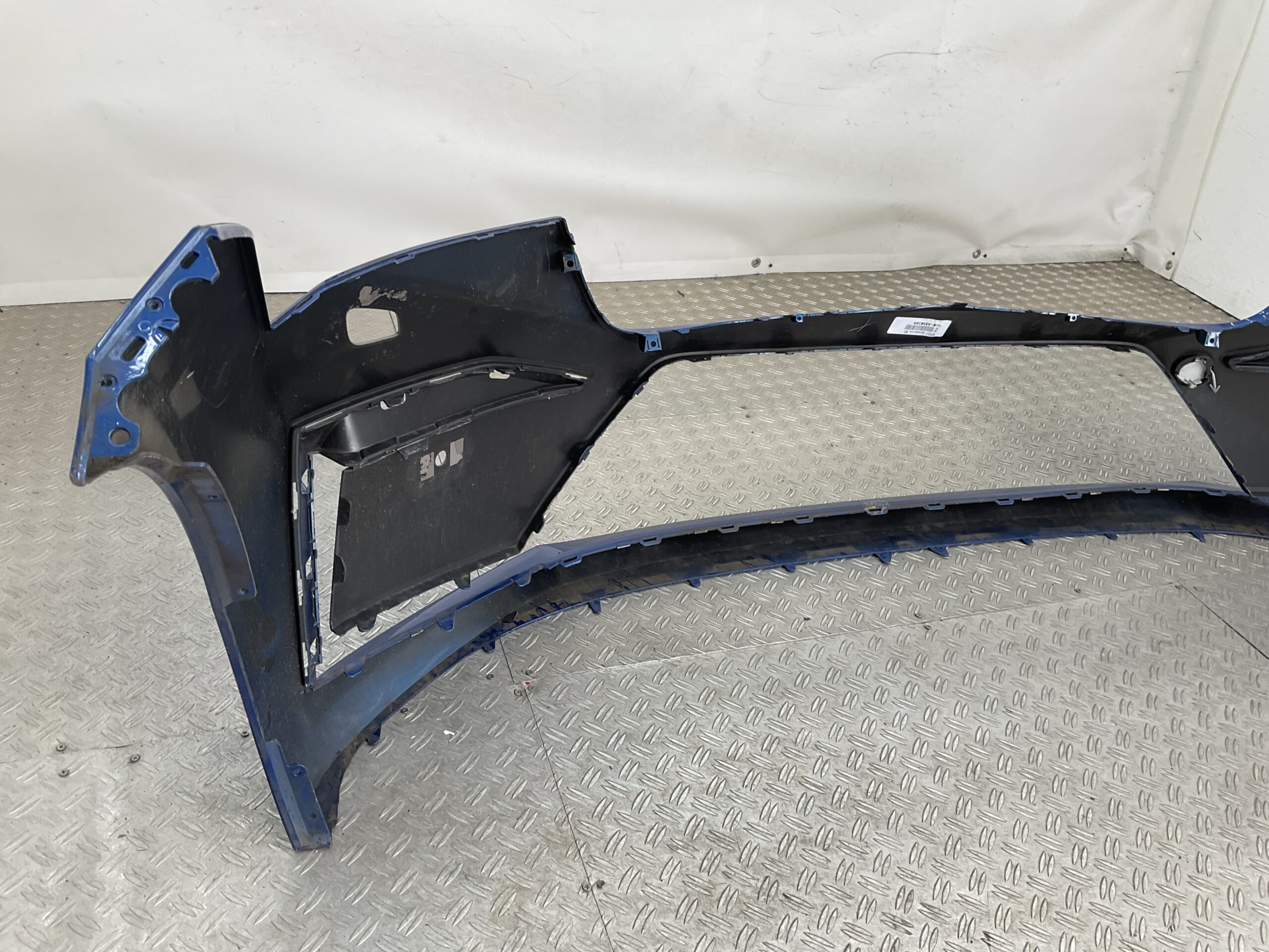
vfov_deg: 48.2
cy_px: 476
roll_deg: -8.8
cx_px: 634
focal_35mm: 29
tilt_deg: -31.4
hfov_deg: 61.7
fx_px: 1063
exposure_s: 1/103
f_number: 1.8
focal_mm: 3
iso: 16
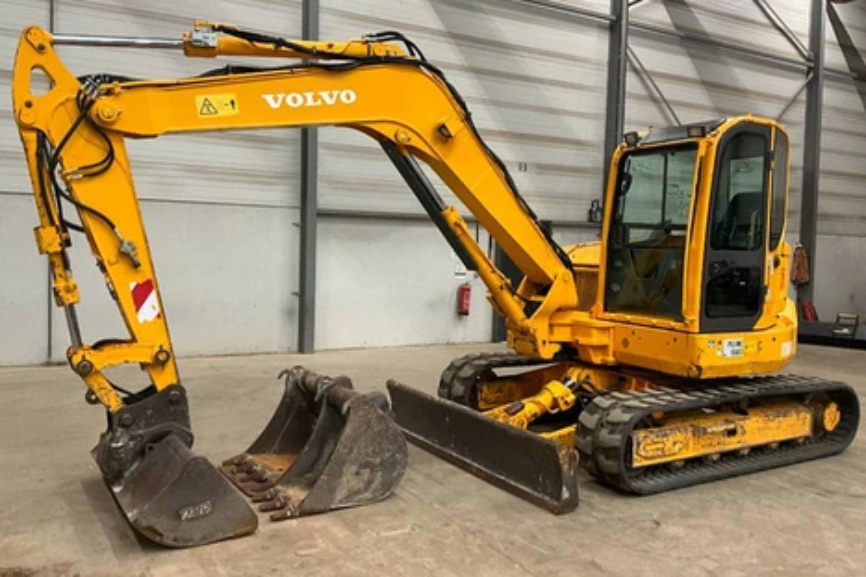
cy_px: 282
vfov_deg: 42.3
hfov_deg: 60.3
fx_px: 745
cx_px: 434
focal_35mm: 31
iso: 200
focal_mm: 3
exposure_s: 1/60
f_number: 1.8
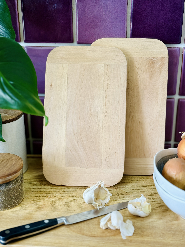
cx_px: 92
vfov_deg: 39.7
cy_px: 124
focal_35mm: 48
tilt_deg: -22.1
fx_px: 342
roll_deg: -0.4
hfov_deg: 30.3
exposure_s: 1/100
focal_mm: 6.76
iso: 80
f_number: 1.78
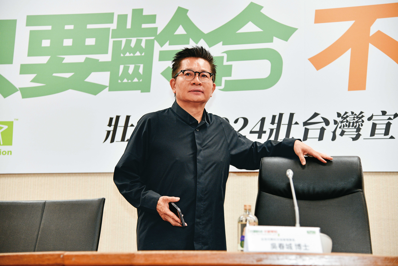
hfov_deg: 27.0
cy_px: 133
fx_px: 829
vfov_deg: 18.2
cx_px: 199
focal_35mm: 75
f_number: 4.8
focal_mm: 75
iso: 800
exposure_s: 1/125
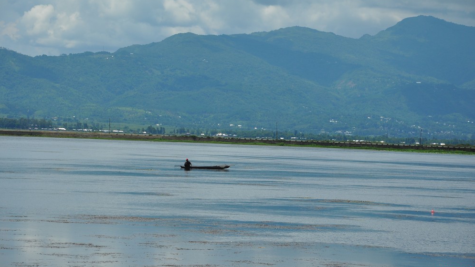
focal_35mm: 166
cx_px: 237
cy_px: 114
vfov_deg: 7.3
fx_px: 2085
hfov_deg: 13.0
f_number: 7.1
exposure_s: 1/800
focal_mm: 105
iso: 200
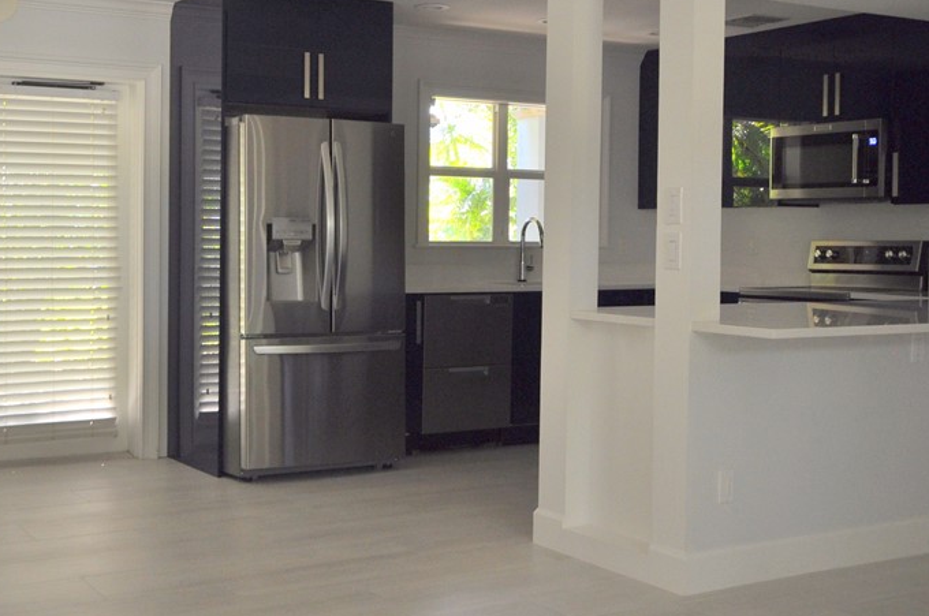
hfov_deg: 40.9
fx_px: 1237
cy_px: 265
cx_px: 352
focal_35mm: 48
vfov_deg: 27.9
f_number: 4
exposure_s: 1/60
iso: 450
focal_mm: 20
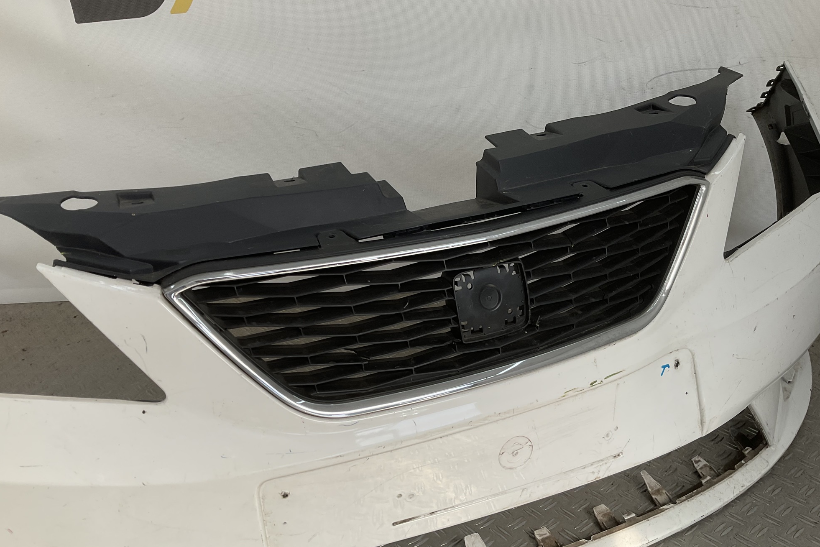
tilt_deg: -23.1
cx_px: 400
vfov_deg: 42.3
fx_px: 706
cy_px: 307
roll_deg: +5.1
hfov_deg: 60.3
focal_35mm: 31
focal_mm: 3
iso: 16
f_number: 1.8
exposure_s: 1/749
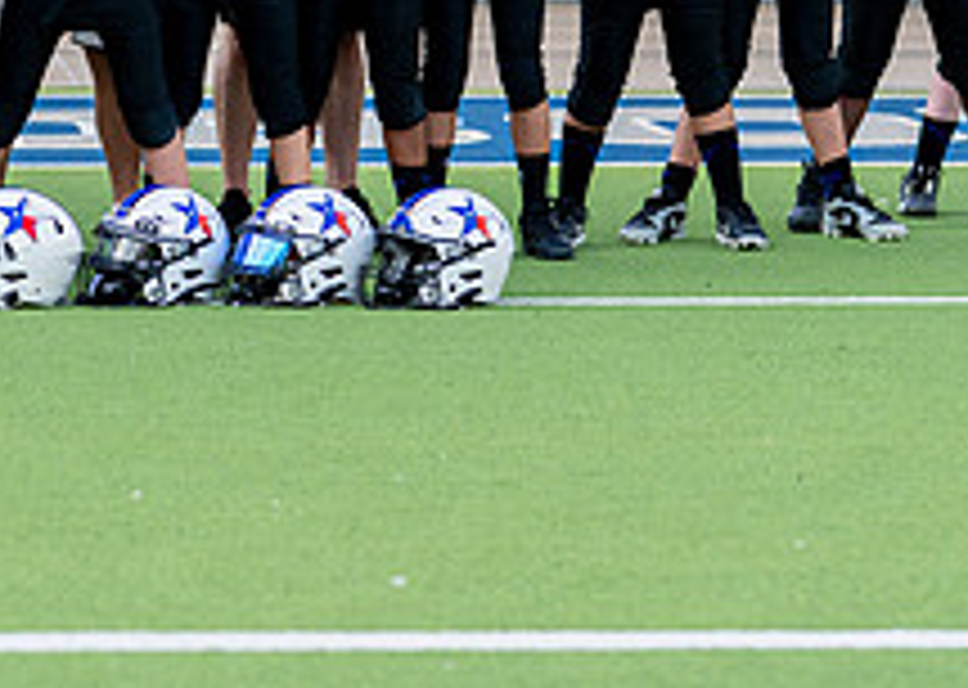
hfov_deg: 11.0
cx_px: 48
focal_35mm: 182
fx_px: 4997
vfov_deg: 7.8
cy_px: -29
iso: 200
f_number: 2
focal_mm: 50
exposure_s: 1/800
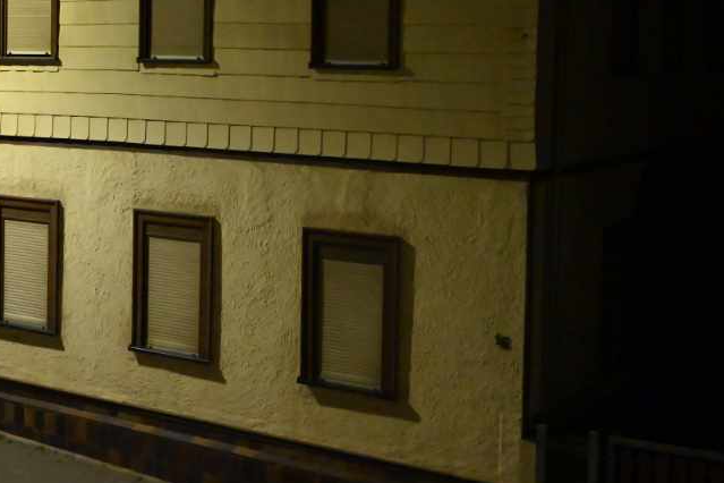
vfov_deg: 21.7
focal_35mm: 62
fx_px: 1247
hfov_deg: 31.4
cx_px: 122
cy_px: 118
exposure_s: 1/40
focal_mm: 33
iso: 20000
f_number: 4.8
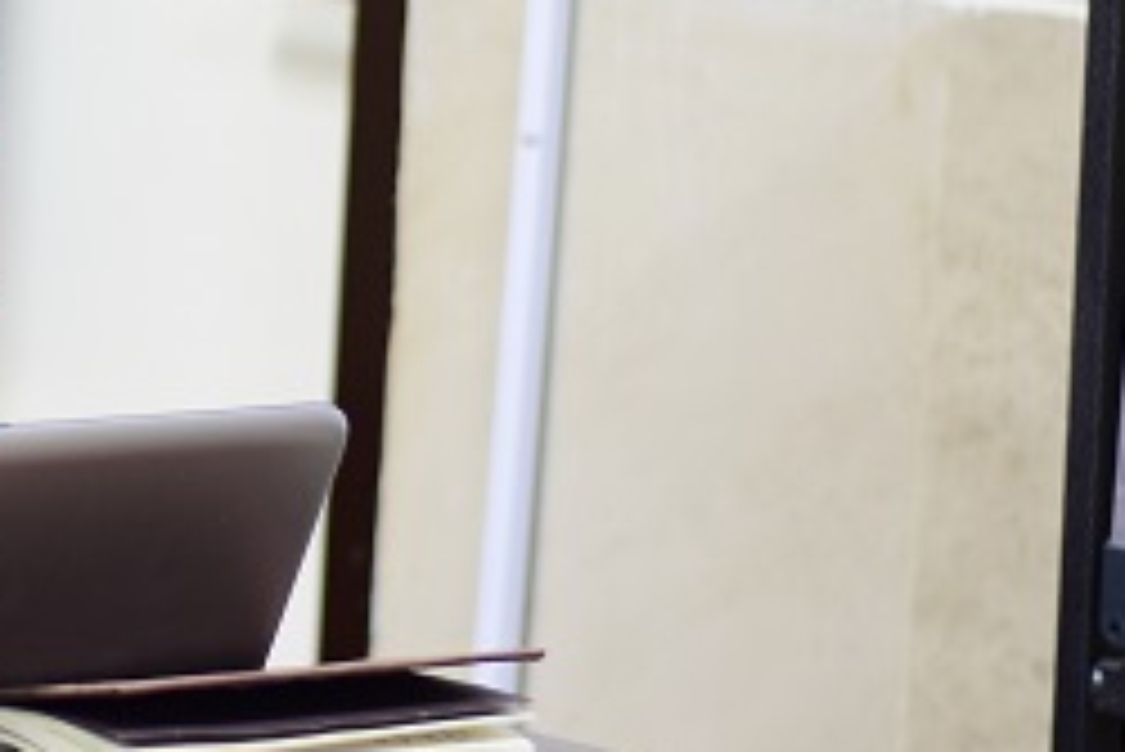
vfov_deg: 6.1
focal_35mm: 225
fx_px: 7035
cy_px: -45
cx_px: -540
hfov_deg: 8.9
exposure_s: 1/50
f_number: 1.8
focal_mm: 50
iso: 400
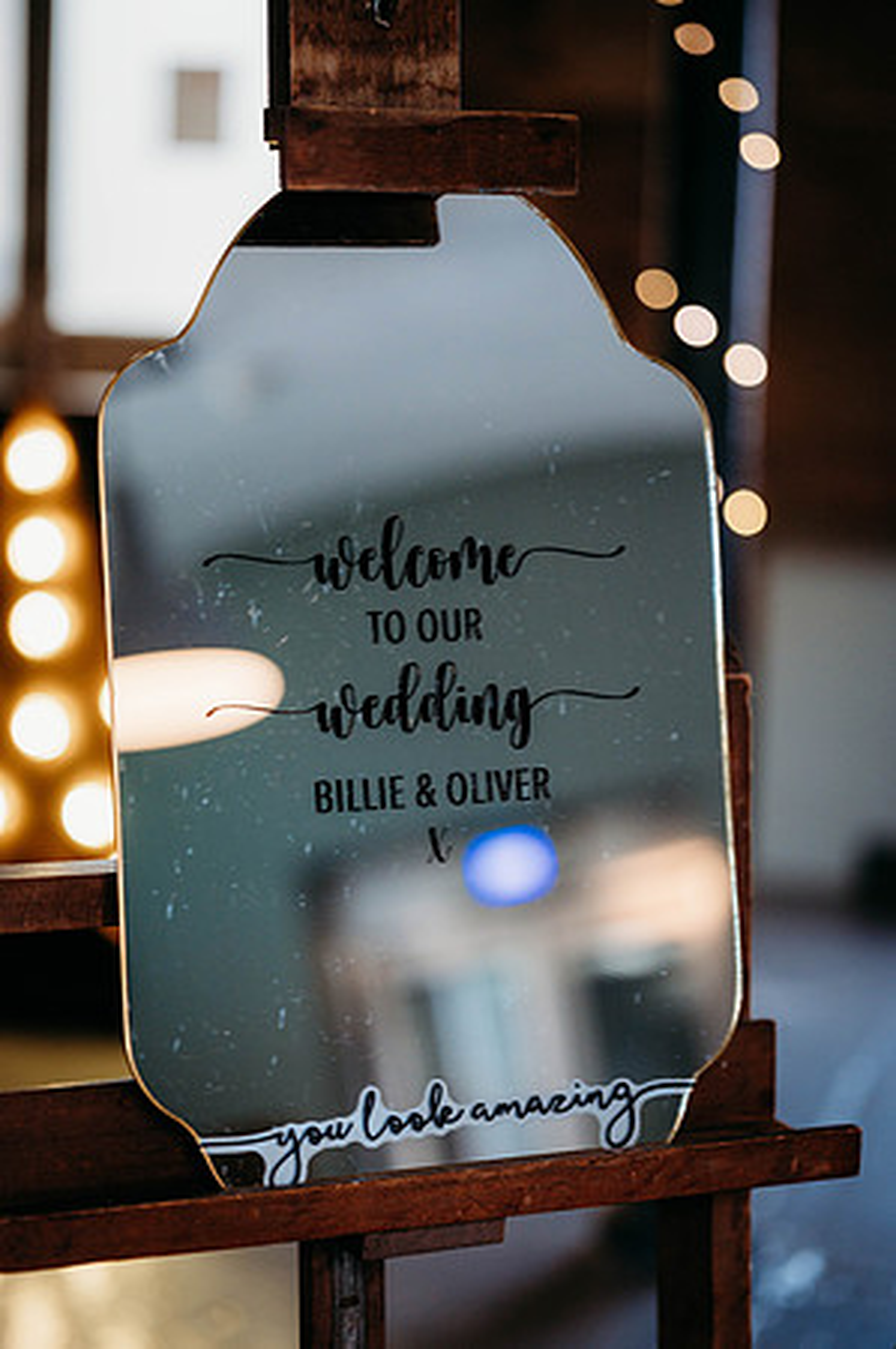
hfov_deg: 16.0
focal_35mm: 85
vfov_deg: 23.9
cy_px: 674
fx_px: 3180
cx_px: 448
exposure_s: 1/200
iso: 450
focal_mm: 85
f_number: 2
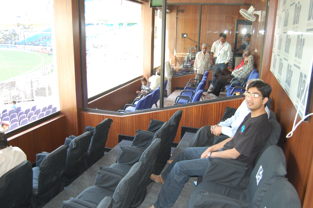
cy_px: 104
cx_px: 156
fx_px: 261
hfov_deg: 62.0
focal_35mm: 30
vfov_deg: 43.5
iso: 400
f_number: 3.8
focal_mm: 20
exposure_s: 1/60
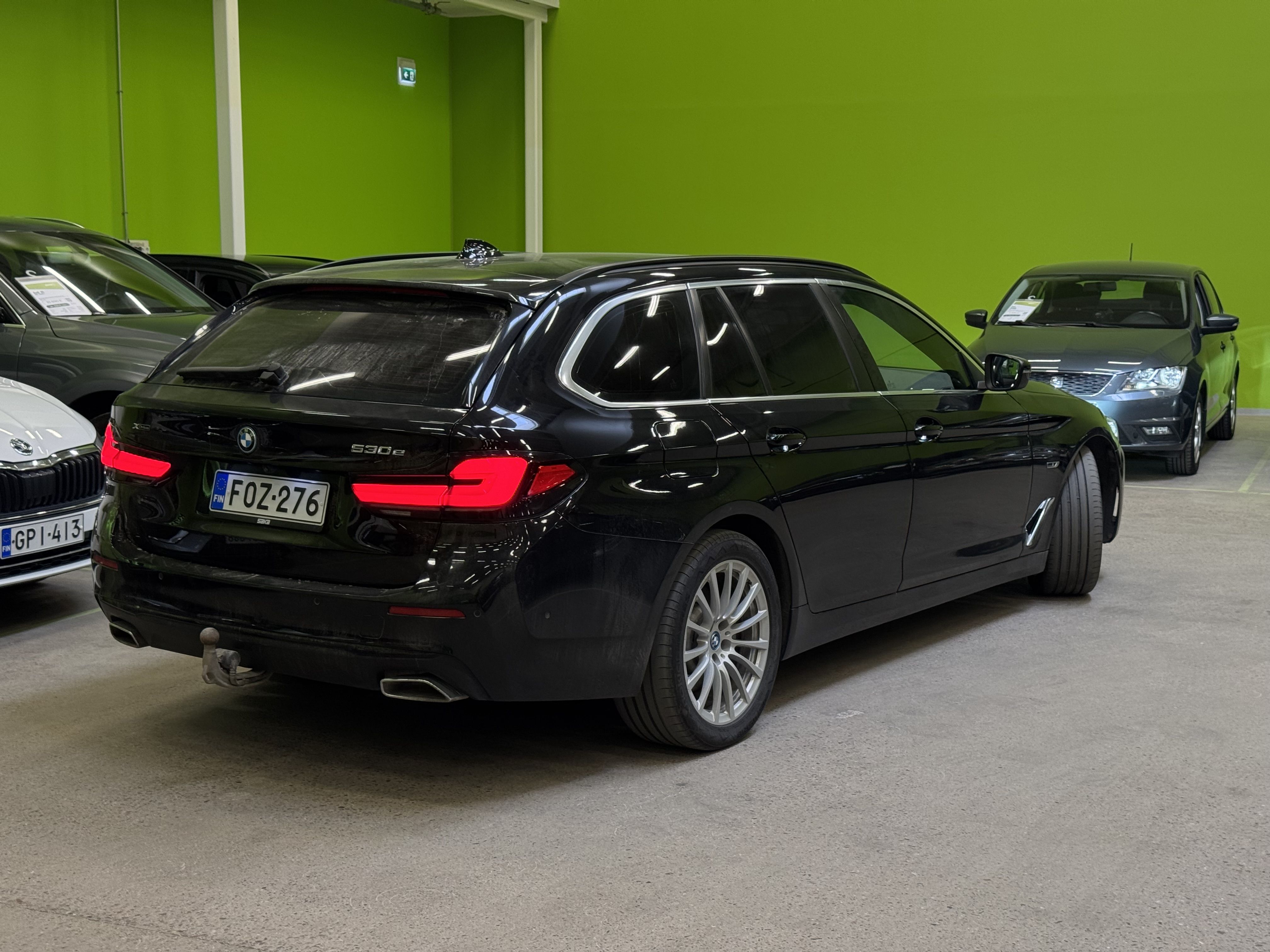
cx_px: 635
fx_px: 1761
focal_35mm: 48
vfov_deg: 30.3
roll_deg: -0.4
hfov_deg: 39.7
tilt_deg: -7.2
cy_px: 476
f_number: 1.78
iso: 125
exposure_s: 1/101
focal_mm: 6.76
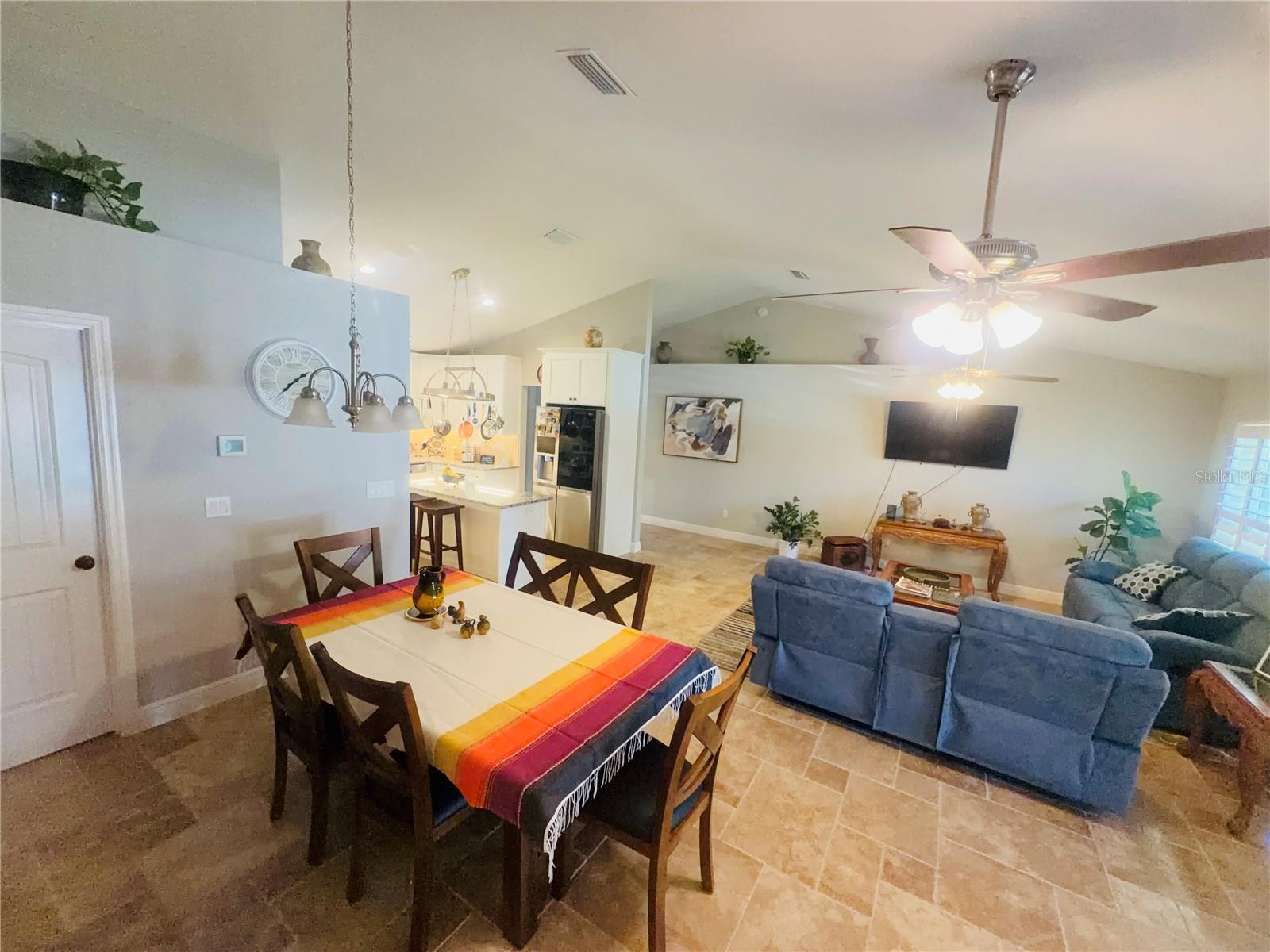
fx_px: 514
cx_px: 635
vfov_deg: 85.7
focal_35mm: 14
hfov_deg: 102.1
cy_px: 476
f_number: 2.2
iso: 320
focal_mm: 2.22
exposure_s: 1/60
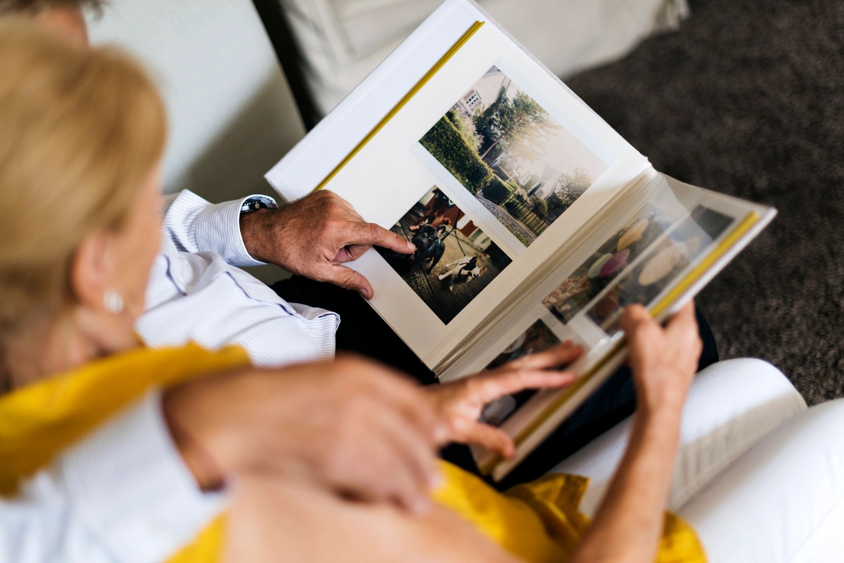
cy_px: 282
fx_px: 1172
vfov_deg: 27.0
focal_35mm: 50
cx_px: 422
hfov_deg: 39.6
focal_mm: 50
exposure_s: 1/125
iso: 200
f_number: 1.8
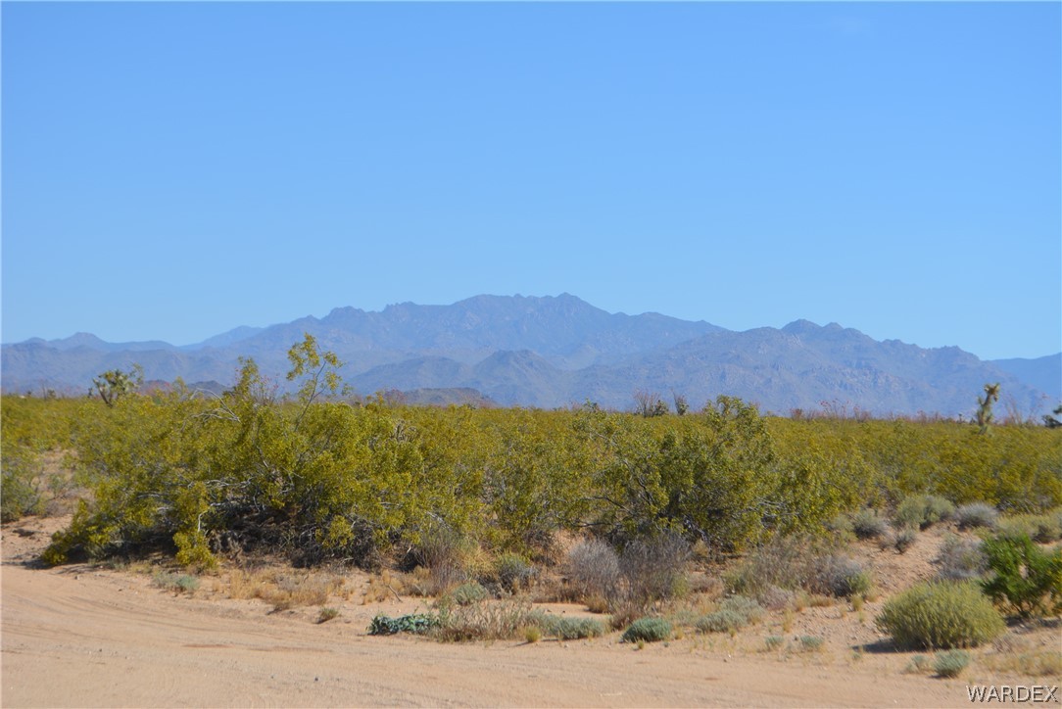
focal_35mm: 82
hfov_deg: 24.6
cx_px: 531
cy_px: 354
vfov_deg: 16.6
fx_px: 2435
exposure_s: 1/500
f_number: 8
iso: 160
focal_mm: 55
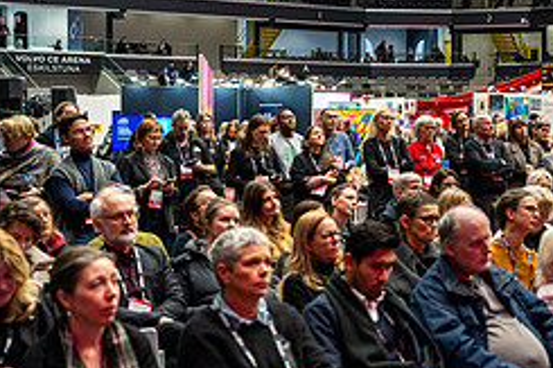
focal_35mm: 83
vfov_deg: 16.4
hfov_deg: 23.3
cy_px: 105
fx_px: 1274
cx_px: 573
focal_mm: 35
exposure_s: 1/200
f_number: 2
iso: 800
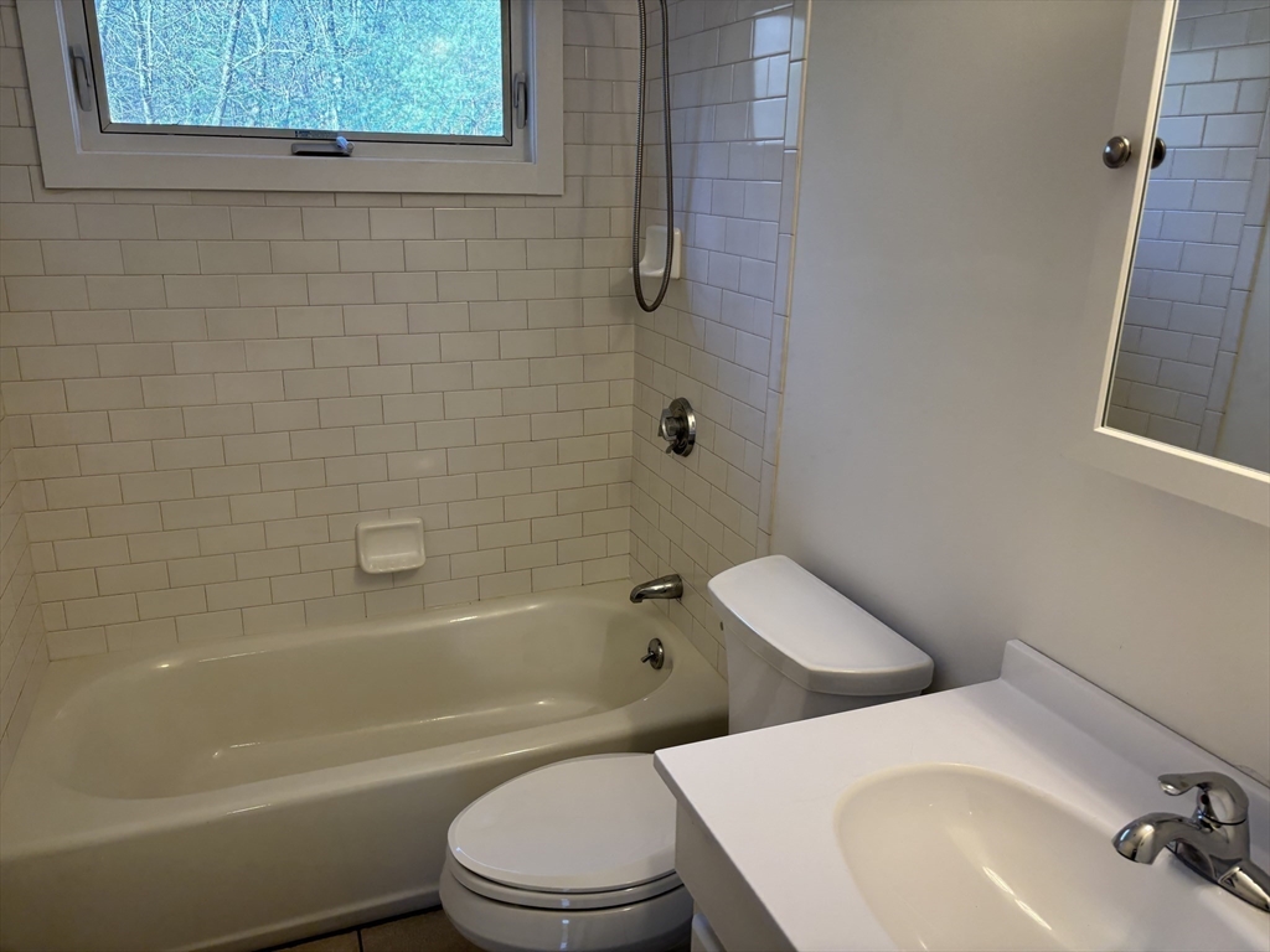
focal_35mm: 26
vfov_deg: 53.1
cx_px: 635
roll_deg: -2.5
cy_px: 476
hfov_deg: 67.3
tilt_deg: -18.5
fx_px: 954
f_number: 1.6
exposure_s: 1/120
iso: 100
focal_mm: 5.96
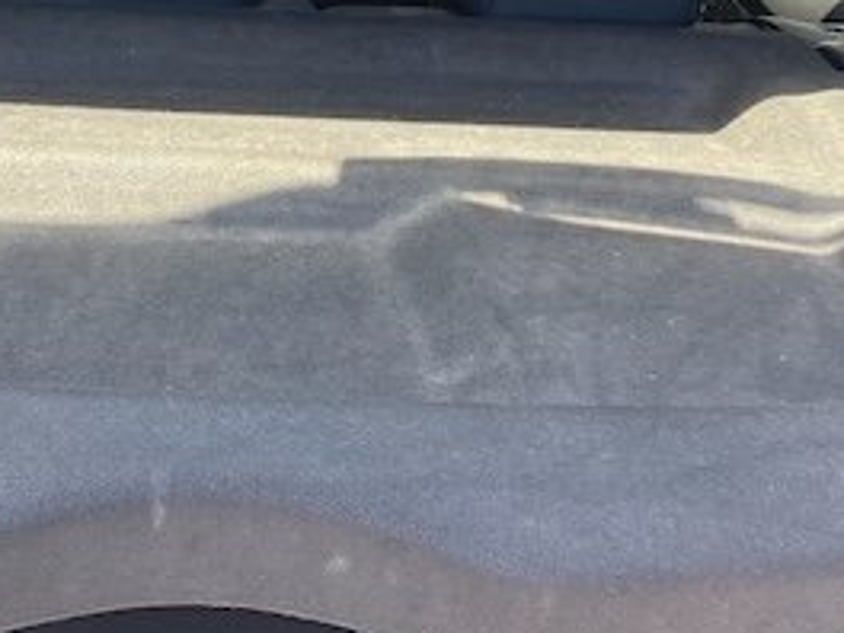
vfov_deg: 23.3
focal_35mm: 63
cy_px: 294
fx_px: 1536
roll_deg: -3.7
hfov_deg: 29.7
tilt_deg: -27.1
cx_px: 115
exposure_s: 1/121
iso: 64
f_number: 1.8
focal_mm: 4.25
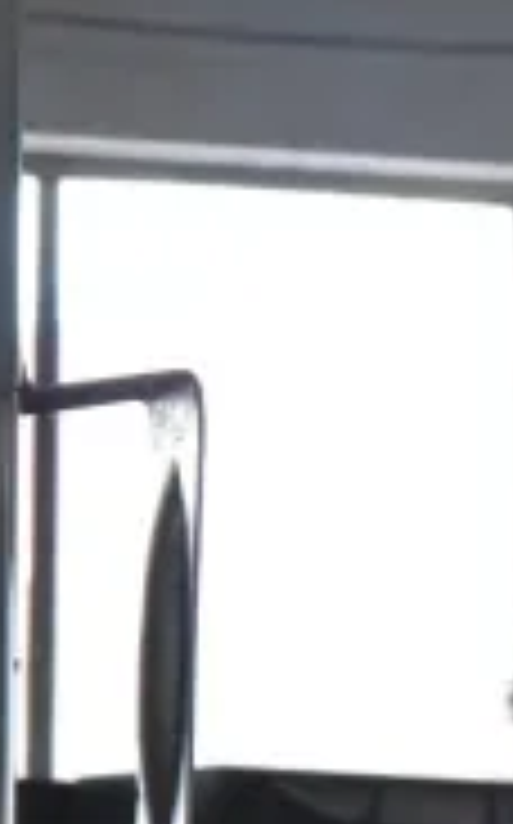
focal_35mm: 153
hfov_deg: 8.0
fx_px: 3431
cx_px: -670
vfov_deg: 13.5
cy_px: -16
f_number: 10
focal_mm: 20
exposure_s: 1/400
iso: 6400
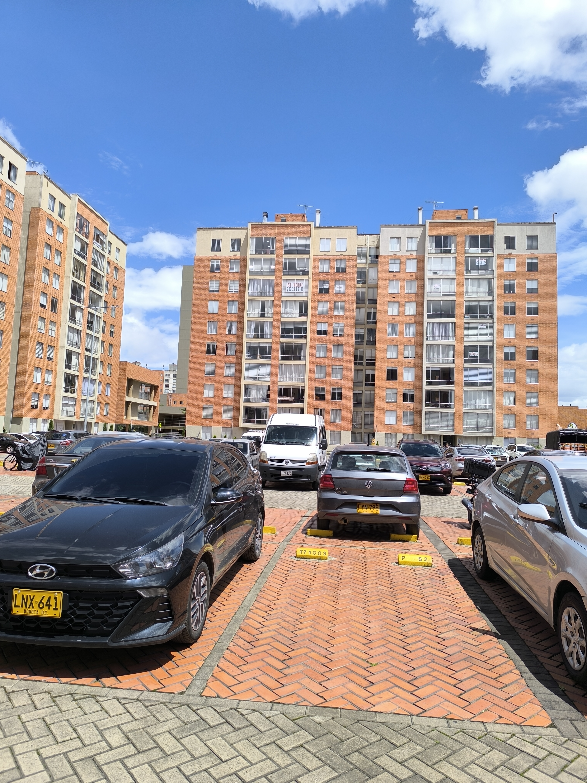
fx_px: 520
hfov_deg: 58.9
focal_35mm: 23
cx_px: 294
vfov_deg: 73.9
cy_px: 392
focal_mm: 6.14
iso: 50
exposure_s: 1/1164
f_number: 1.65
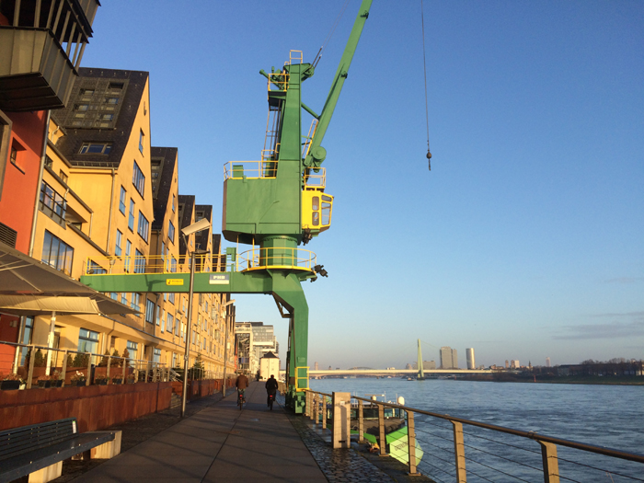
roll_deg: +1.1
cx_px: 322
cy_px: 242
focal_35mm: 29
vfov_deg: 48.2
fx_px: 540
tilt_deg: +13.9
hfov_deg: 61.7
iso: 32
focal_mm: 4.15
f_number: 2.2
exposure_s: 1/855
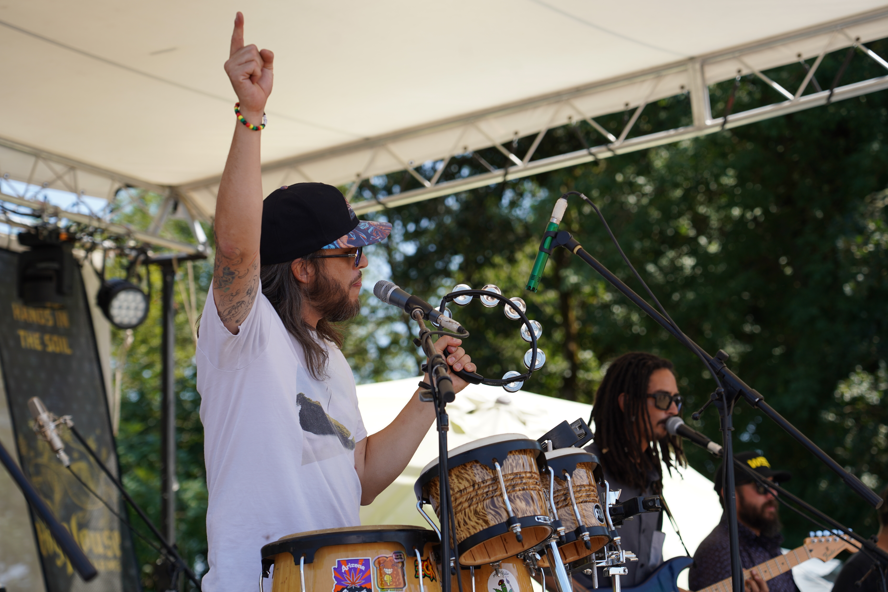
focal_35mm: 105
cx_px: 444
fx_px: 2590
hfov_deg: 19.5
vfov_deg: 13.0
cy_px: 296
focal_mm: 105
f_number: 5
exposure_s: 1/250
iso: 100
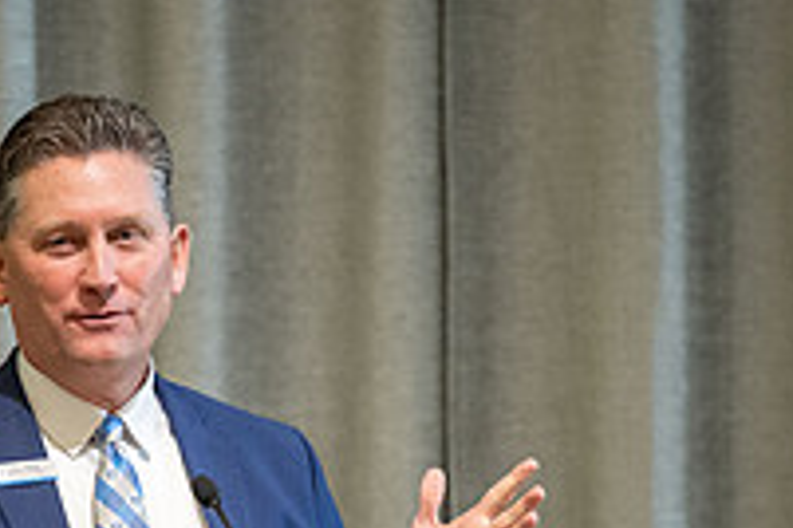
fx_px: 12709
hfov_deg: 3.6
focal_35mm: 577
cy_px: 597
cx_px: 320
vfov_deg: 2.4
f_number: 2.8
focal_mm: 200
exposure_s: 1/200
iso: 2500
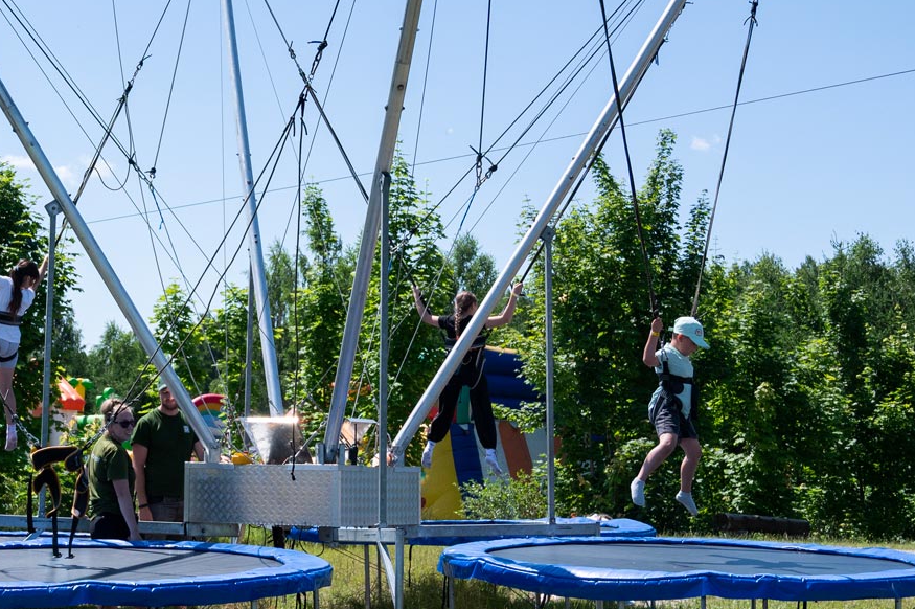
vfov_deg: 20.0
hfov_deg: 29.2
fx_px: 1727
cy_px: 272
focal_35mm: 68
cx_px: 220
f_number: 4.5
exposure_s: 1/8000
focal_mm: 31
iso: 450
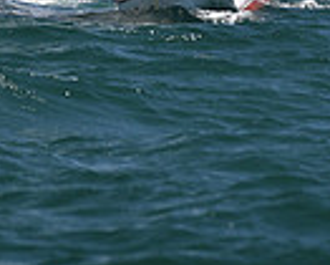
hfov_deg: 5.2
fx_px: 3646
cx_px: 21
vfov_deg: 4.0
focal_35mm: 373
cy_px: -462
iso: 200
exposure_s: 1/1000
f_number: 4.5
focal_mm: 90
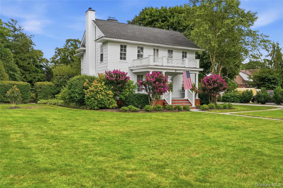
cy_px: 94
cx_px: 142
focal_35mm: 31
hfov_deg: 60.3
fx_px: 244
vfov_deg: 42.3
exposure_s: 1/8000
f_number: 9
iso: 1000
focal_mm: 21
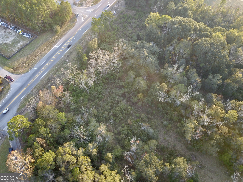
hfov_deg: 67.3
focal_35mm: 26
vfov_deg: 53.1
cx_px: 122
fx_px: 183
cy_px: 91
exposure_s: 1/100
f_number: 2.2
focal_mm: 4.73
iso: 123
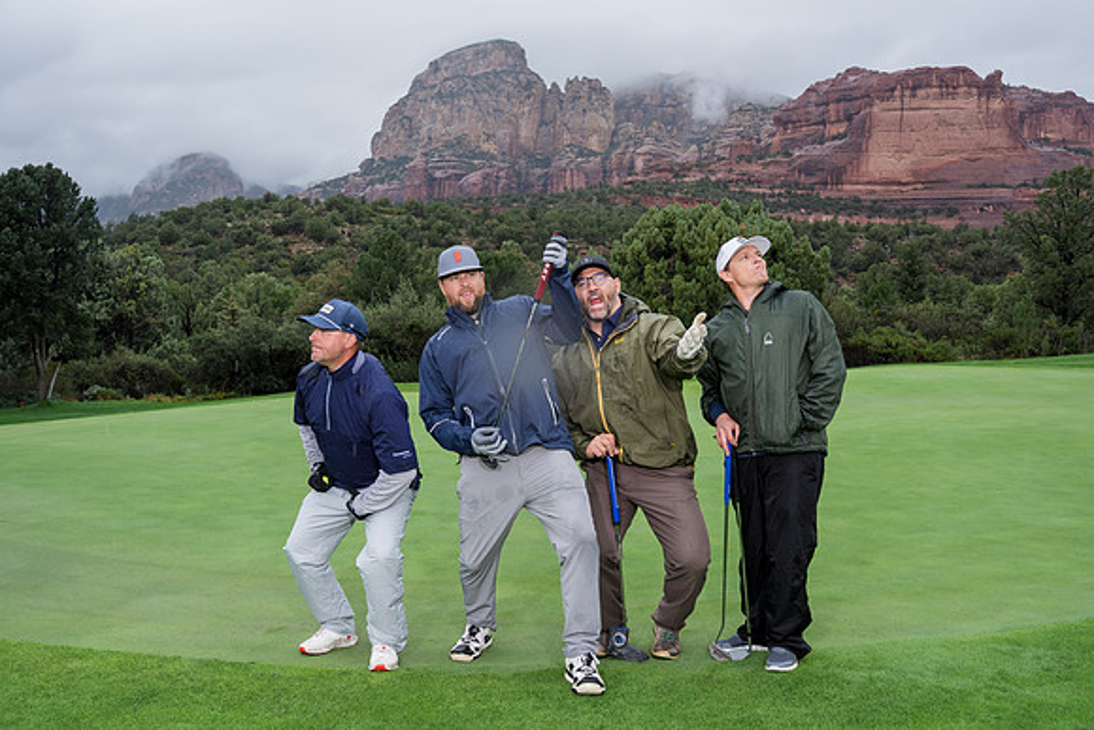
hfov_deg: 60.7
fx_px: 933
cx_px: 556
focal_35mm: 31
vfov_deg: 42.7
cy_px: 375
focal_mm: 24
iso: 400
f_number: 5.6
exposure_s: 1/400
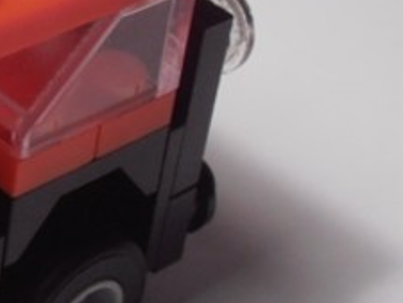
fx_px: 1724
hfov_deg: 12.6
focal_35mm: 148
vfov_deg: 10.0
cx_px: -206
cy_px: 182
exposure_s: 1/40
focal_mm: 6.61
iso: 80
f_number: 3.9
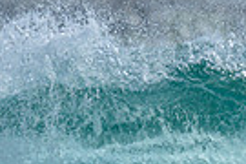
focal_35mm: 4028
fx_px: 27523
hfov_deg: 0.5
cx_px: 577
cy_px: 267
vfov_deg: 0.3
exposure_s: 1/2000
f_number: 6.3
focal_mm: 800
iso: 250
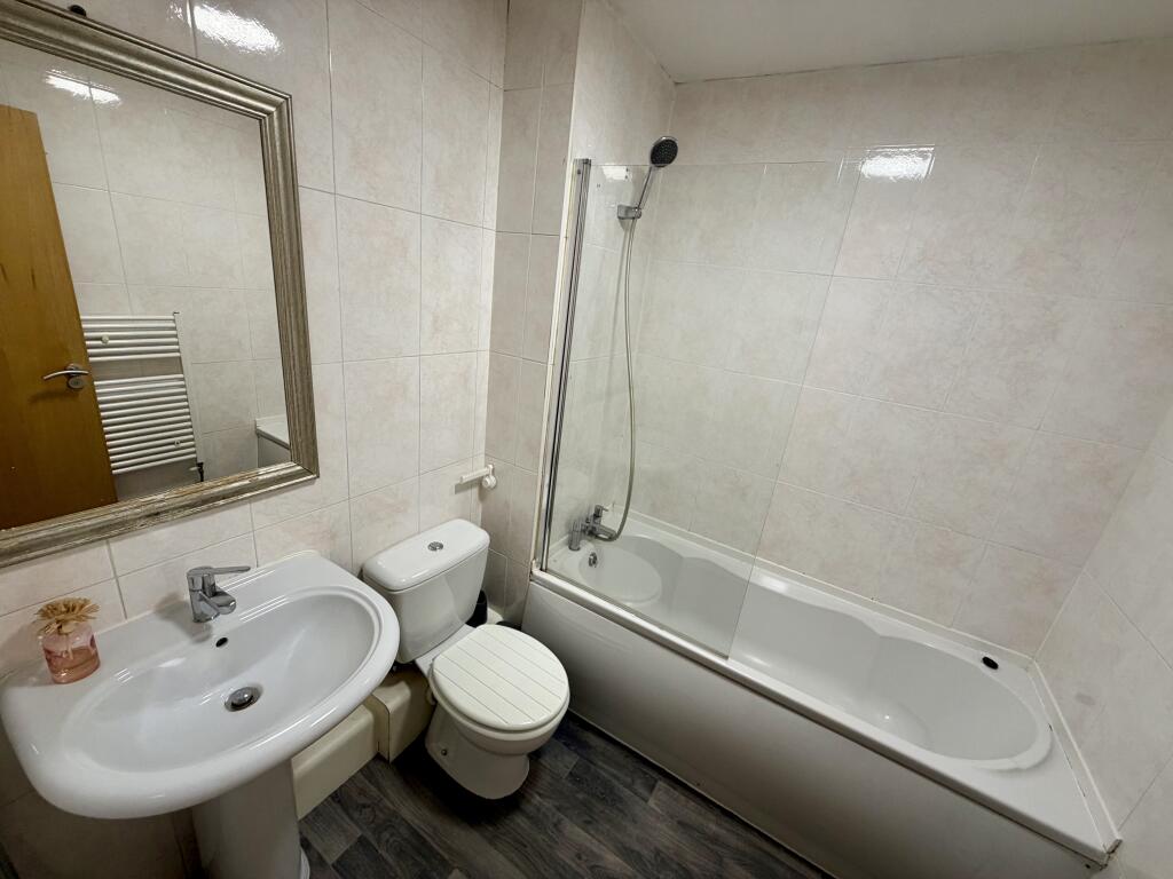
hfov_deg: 102.1
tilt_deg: -16.9
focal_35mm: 14
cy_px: 440
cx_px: 586
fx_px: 474
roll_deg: -7.0
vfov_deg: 85.7
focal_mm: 2.22
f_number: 2.2
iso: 160
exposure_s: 1/100
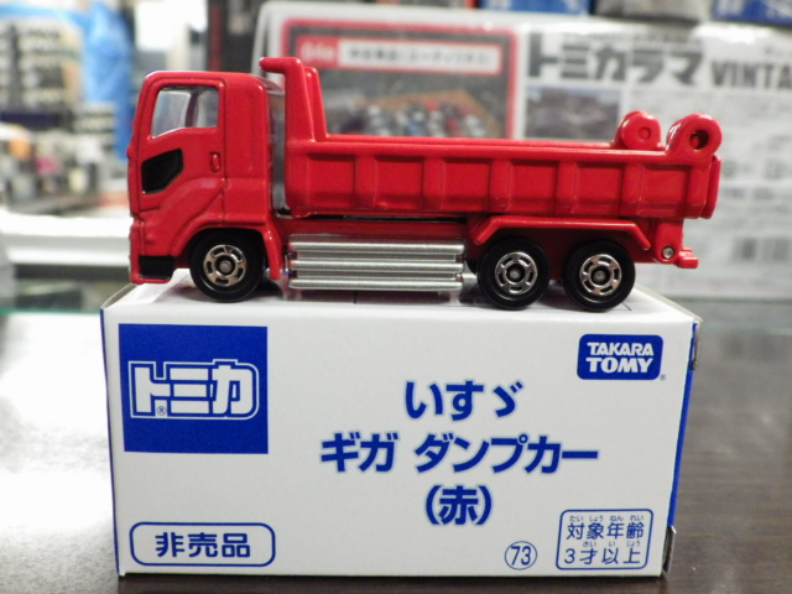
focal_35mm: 34
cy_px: 297
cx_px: 396
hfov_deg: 54.0
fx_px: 778
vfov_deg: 41.8
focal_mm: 6.2
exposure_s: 1/30
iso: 800
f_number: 3.4
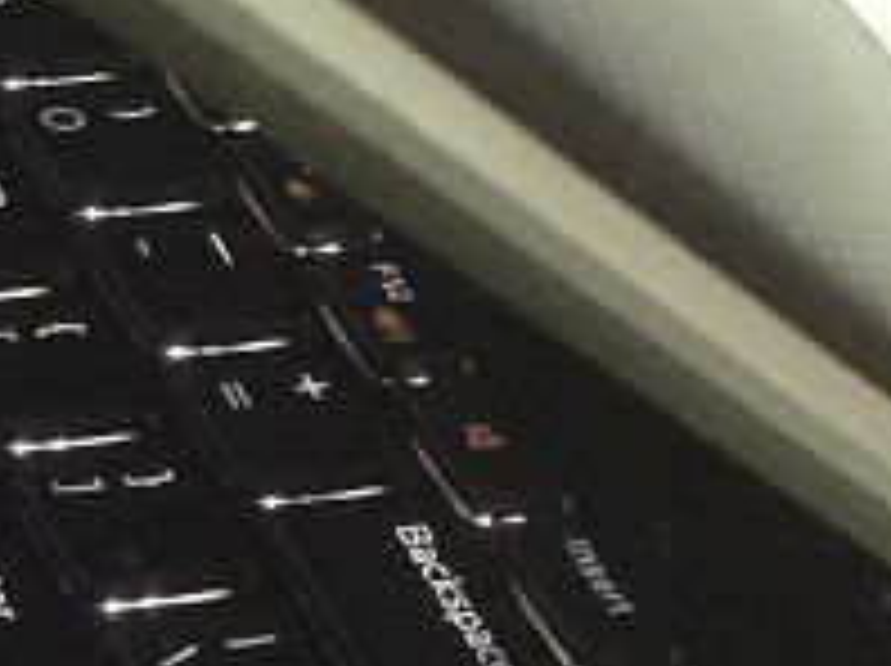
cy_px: 630
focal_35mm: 150
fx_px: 3856
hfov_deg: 12.6
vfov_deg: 9.8
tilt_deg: -42.4
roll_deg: -11.5
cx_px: -374
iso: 125
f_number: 2.2
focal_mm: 4.15
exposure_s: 1/8
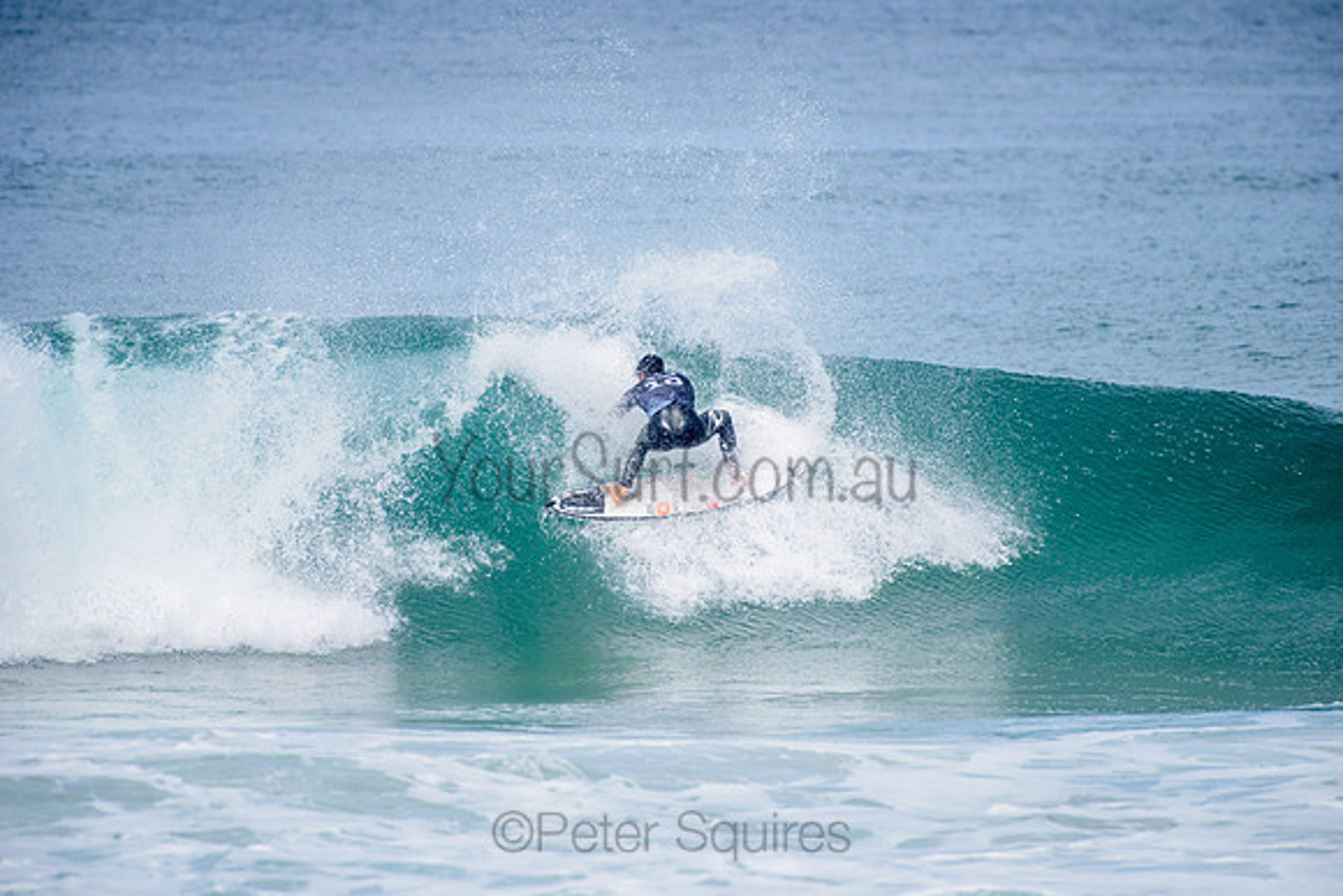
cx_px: 672
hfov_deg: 4.1
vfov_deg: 2.8
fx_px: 18656
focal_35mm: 500
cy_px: 448
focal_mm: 500
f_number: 5.6
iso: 250
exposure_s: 1/2000
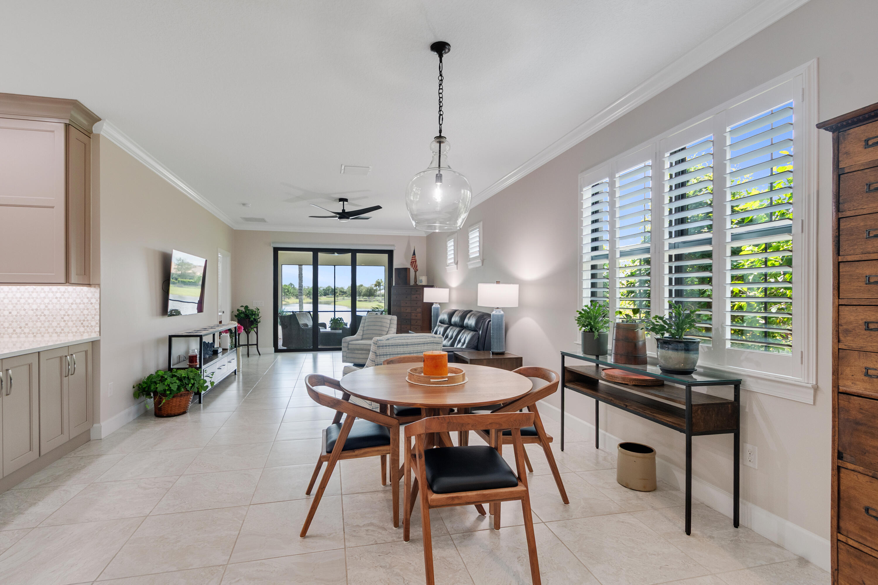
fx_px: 402
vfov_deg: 72.1
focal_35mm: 16
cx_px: 439
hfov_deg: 95.0
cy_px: 292
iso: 320
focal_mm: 11
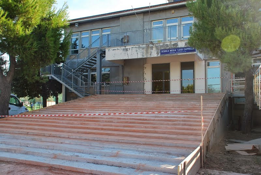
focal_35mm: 33
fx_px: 240
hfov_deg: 57.2
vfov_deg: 40.1
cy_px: 88
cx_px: 130
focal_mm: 22
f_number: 5.6
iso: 100
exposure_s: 1/125
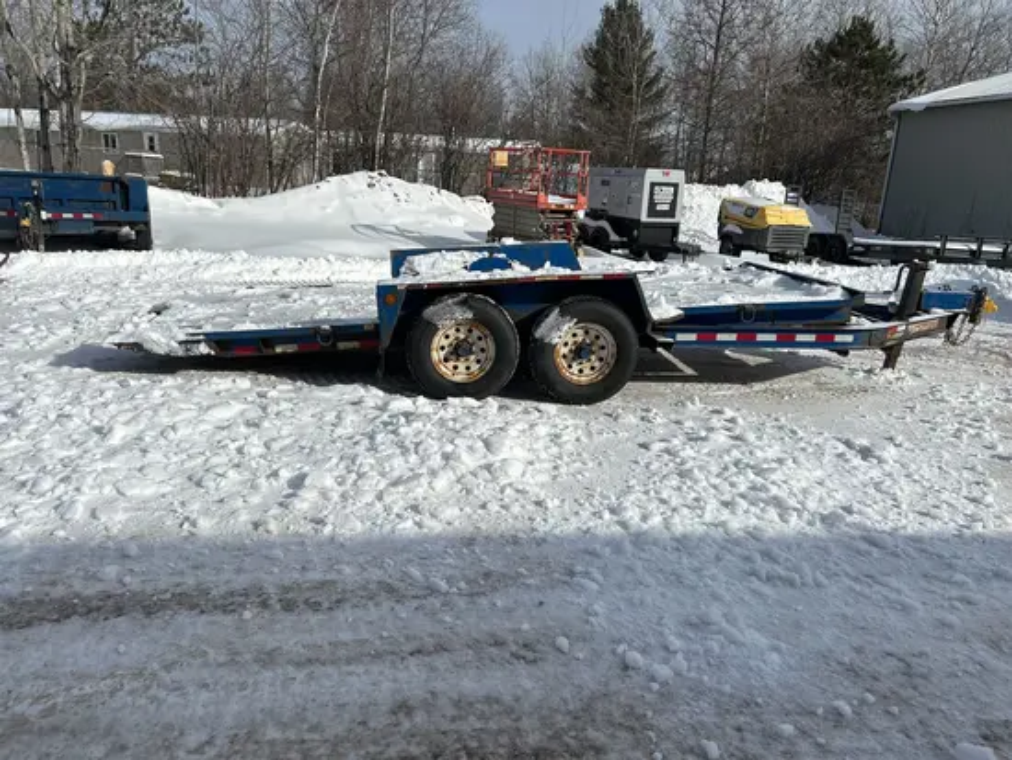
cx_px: 506
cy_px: 380
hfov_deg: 67.3
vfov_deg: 53.1
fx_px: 760
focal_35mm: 26
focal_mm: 5.7
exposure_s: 1/11364
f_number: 1.5
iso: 50
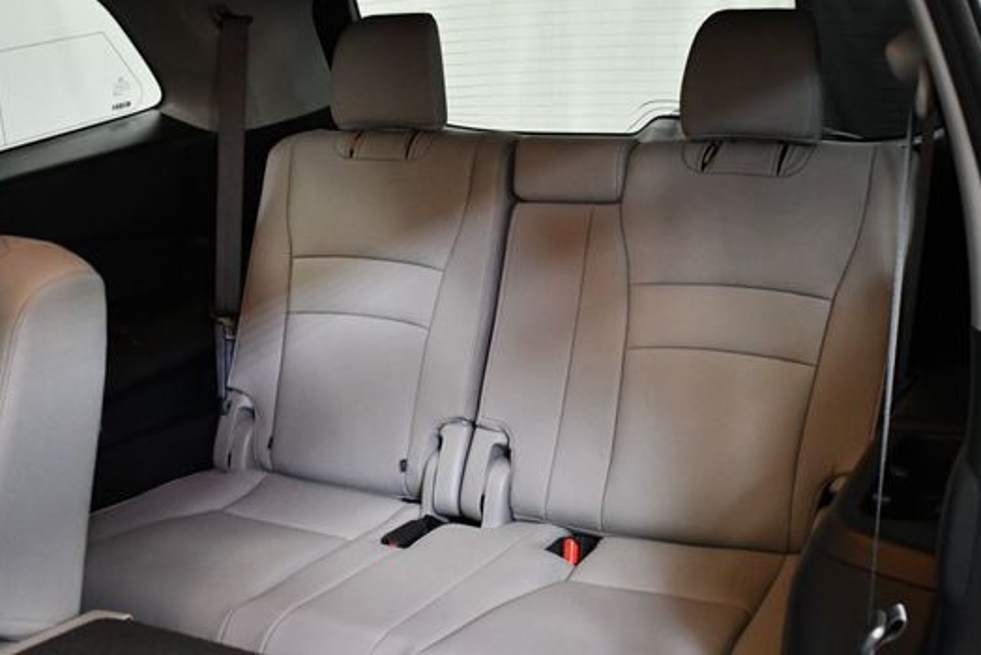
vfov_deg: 30.5
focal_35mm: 44
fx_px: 1200
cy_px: 367
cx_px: 552
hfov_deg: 44.4
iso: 3200
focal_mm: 18
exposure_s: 1/100
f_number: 3.5
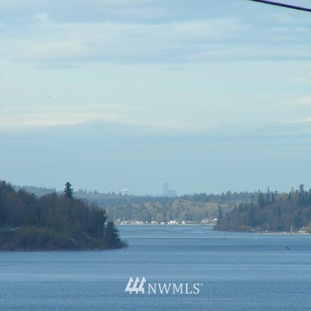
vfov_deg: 3.9
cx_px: 164
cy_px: 156
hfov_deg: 3.9
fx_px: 4574
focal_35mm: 450
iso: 50
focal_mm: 58
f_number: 5
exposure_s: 1/500
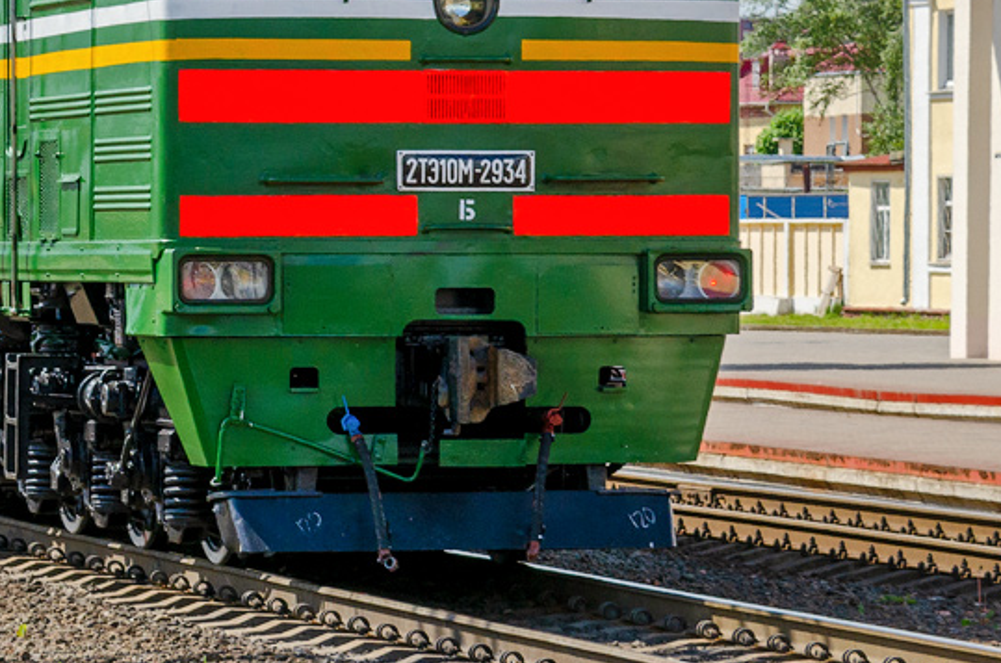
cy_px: 44
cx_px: 223
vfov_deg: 6.3
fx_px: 6021
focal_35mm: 217
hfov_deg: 9.5
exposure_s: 1/500
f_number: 9
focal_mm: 60
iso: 125
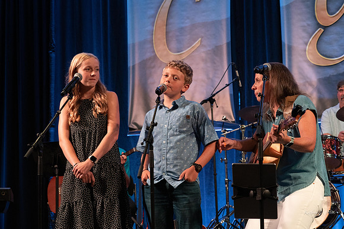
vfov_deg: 15.7
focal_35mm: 87
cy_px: 114
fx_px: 831
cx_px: 172
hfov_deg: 23.4
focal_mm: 87
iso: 6400
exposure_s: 1/250
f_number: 5.6
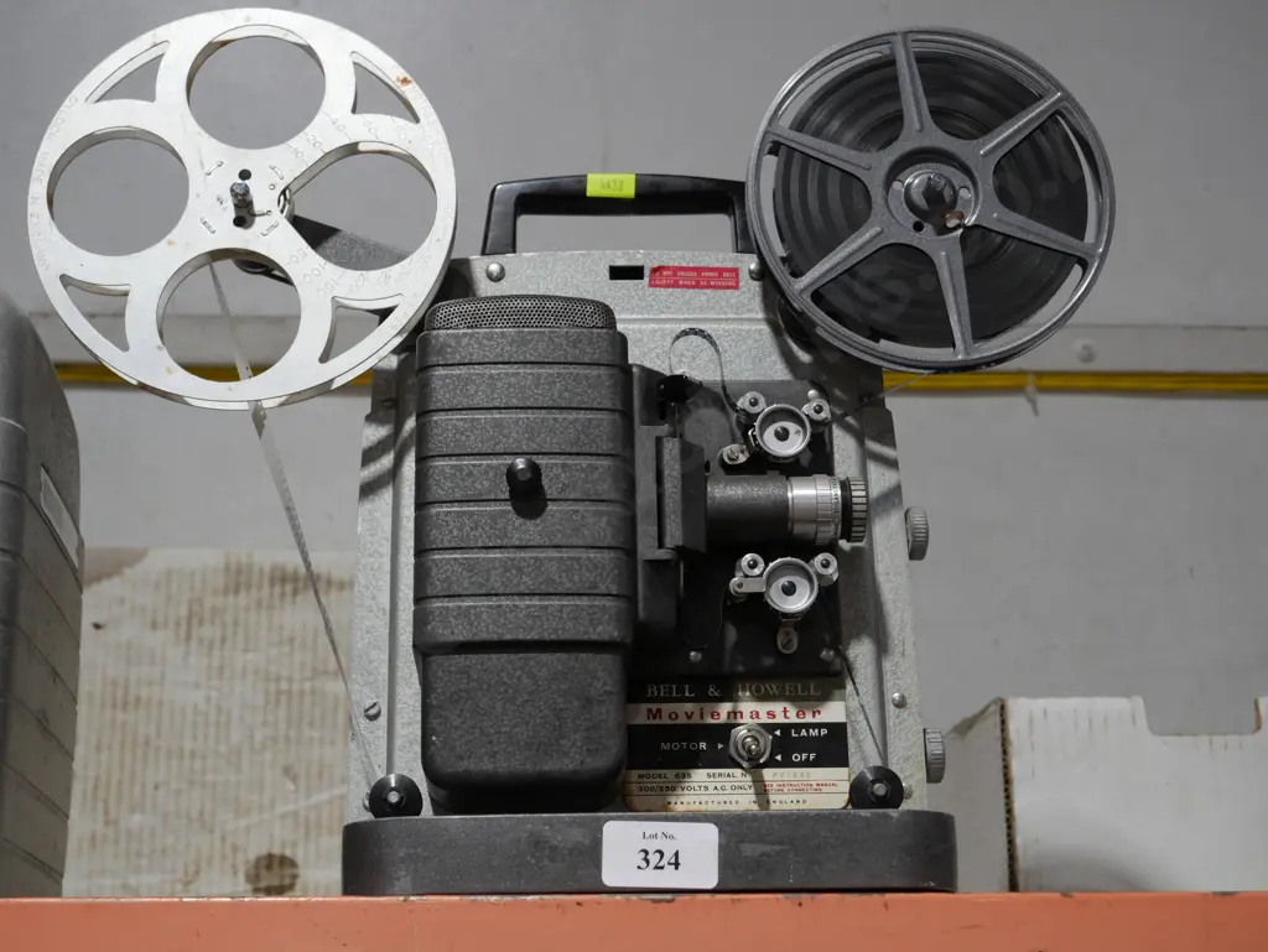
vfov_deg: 27.1
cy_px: 476
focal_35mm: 54
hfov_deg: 35.5
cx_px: 634
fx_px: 1979
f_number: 5.3
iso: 500
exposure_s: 1/60
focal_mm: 27
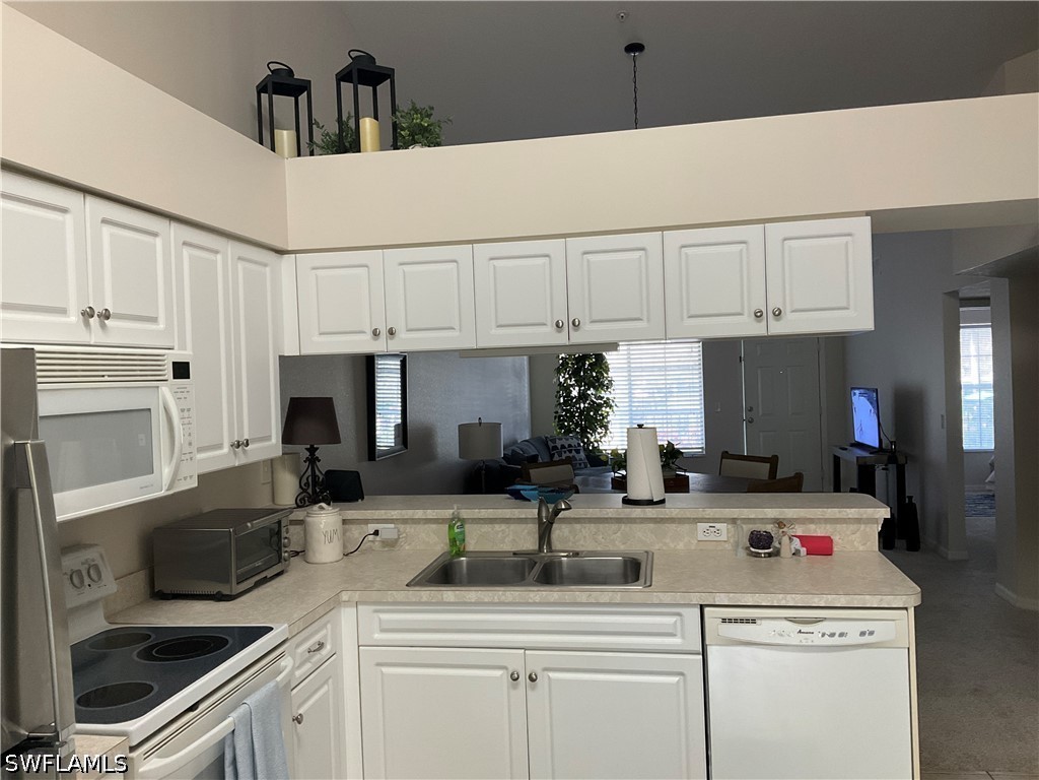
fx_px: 870
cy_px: 390
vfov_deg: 48.2
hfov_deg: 61.7
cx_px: 520
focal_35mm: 29
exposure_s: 1/60
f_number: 1.8
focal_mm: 3
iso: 125
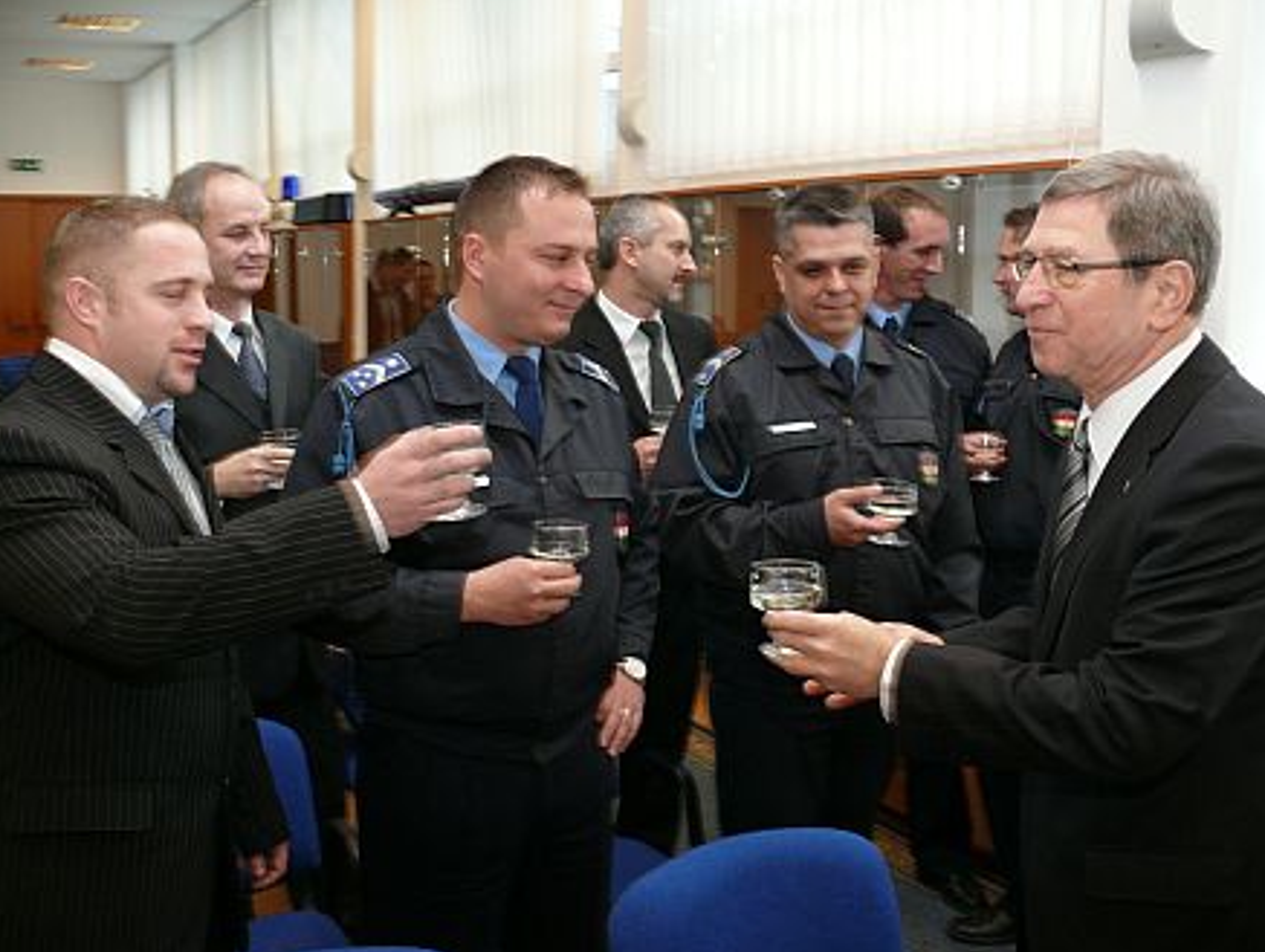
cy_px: 477
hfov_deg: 51.3
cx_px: 625
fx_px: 1317
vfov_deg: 39.7
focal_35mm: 36
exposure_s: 1/30
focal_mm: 7.4
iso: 100
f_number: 2.8
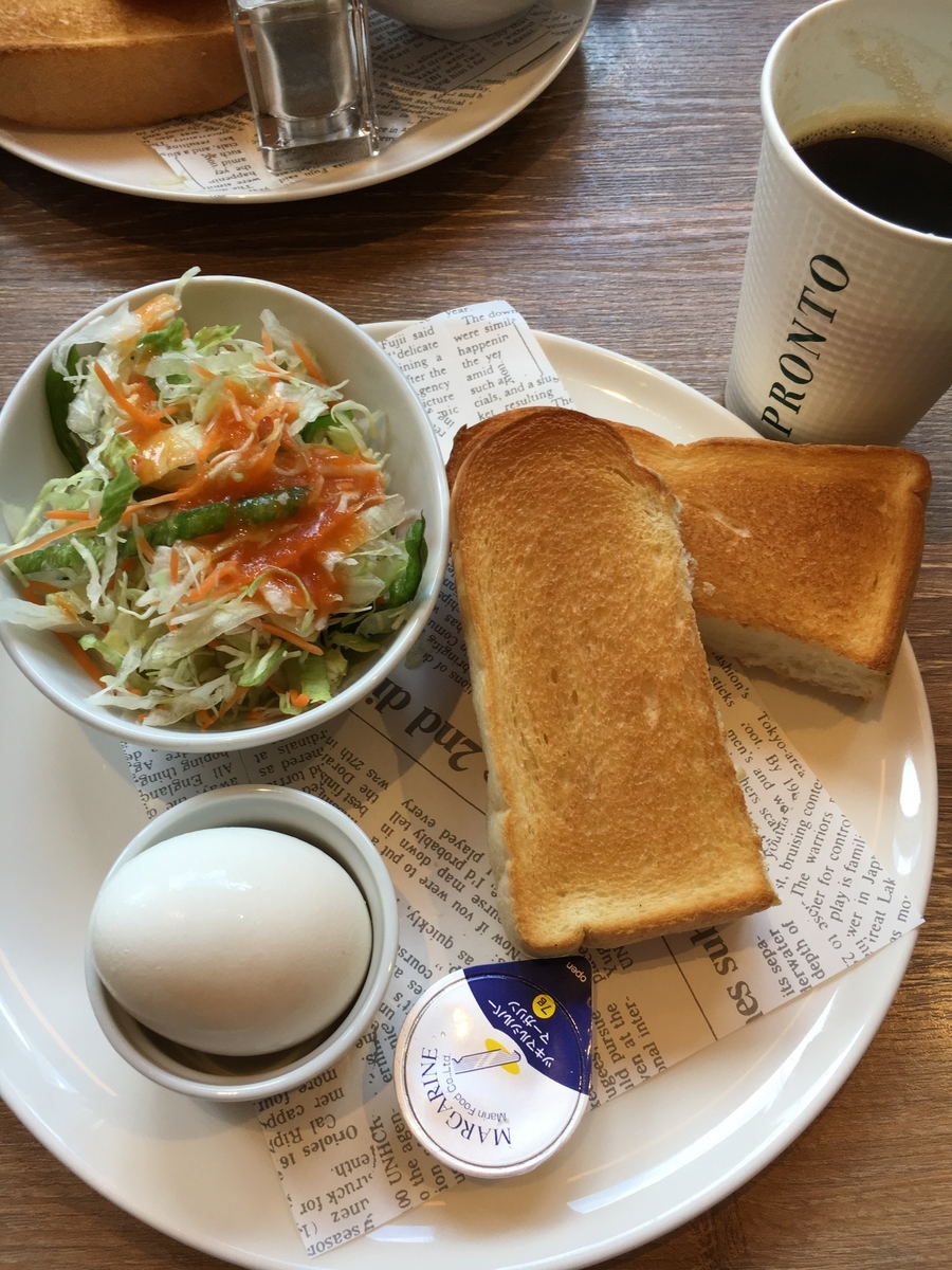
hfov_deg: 48.2
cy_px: 635
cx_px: 476
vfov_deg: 61.7
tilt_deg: -62.0
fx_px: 1063
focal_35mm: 29
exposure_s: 1/100
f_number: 2.2
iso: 40
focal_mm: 4.15
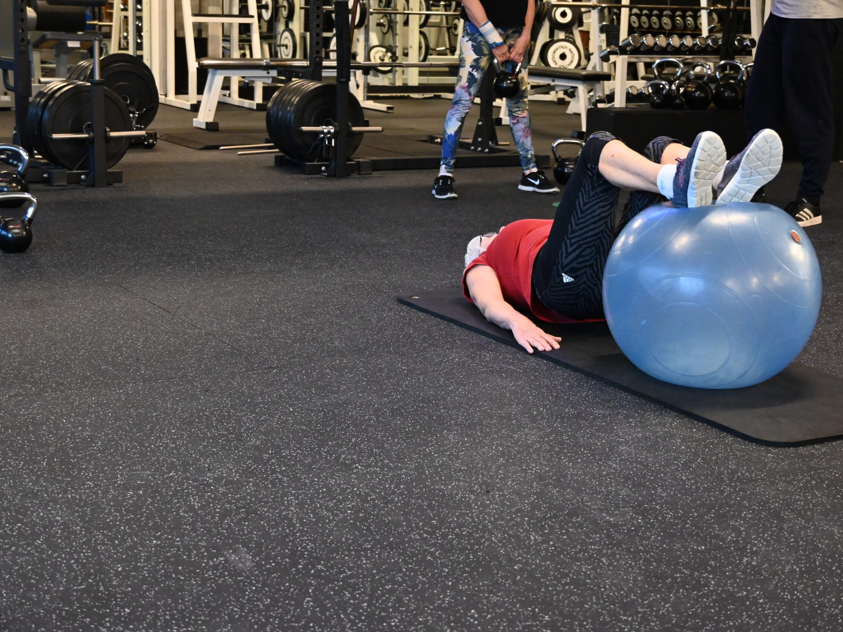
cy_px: 312
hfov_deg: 33.5
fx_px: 1401
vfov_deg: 25.4
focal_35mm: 58
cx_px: 428
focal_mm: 35
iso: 4500
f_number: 4.2
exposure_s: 1/60
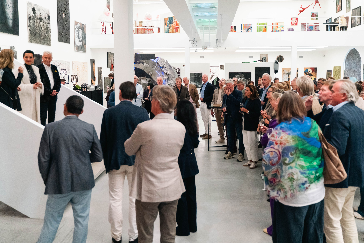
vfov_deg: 38.7
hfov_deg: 55.7
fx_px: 344
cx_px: 182
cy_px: 95
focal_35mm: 34
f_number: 2.8
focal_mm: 28
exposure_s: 1/200
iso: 2000
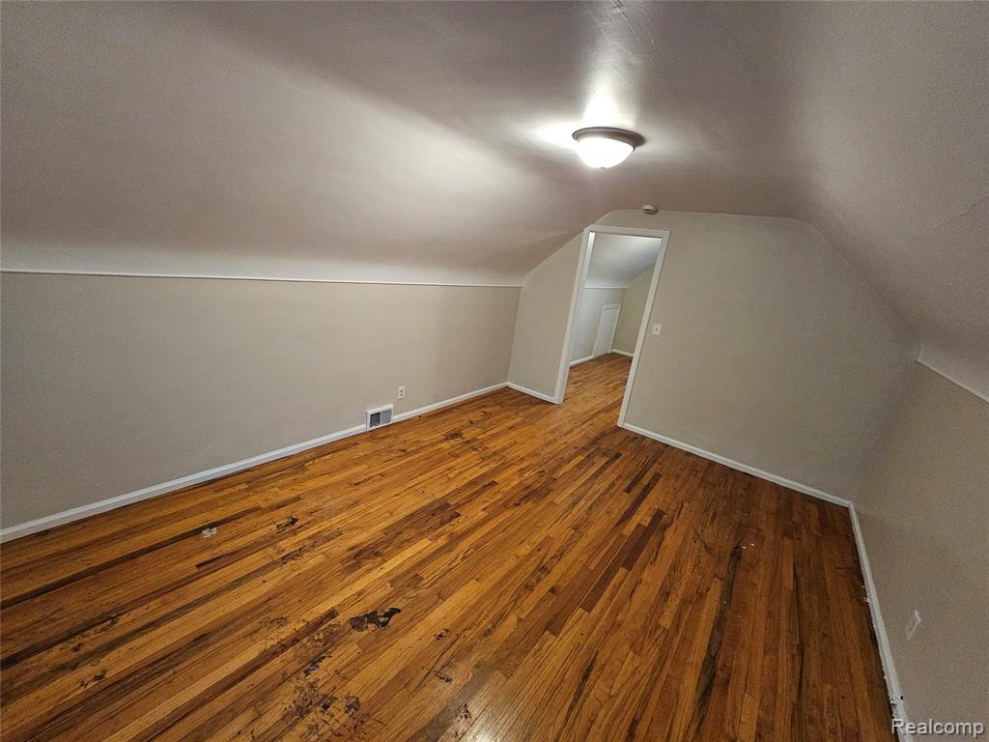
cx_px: 494
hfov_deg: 106.2
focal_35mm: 13
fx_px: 371
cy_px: 371
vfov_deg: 89.9
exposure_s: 1/30
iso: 640
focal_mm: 2.2
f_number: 2.2
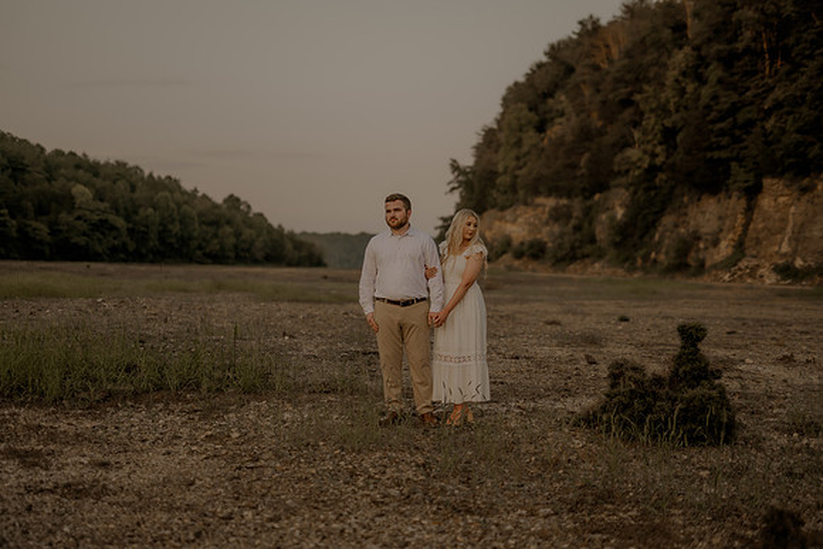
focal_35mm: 51
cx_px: 412
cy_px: 274
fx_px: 1171
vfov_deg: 26.4
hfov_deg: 38.7
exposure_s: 1/1000
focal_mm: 50
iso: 200
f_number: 2.2
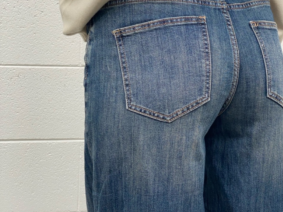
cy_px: 53
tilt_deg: -5.1
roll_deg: -2.2
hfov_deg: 27.8
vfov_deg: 20.8
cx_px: 143
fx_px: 572
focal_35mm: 70
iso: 50
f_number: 2
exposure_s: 1/122
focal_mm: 6
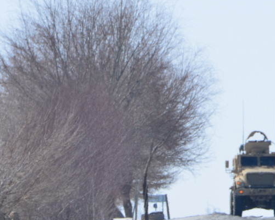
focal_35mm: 786
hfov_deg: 2.5
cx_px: 325
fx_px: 6401
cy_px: 103
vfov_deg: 2.0
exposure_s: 1/500
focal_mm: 175
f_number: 11
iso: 320
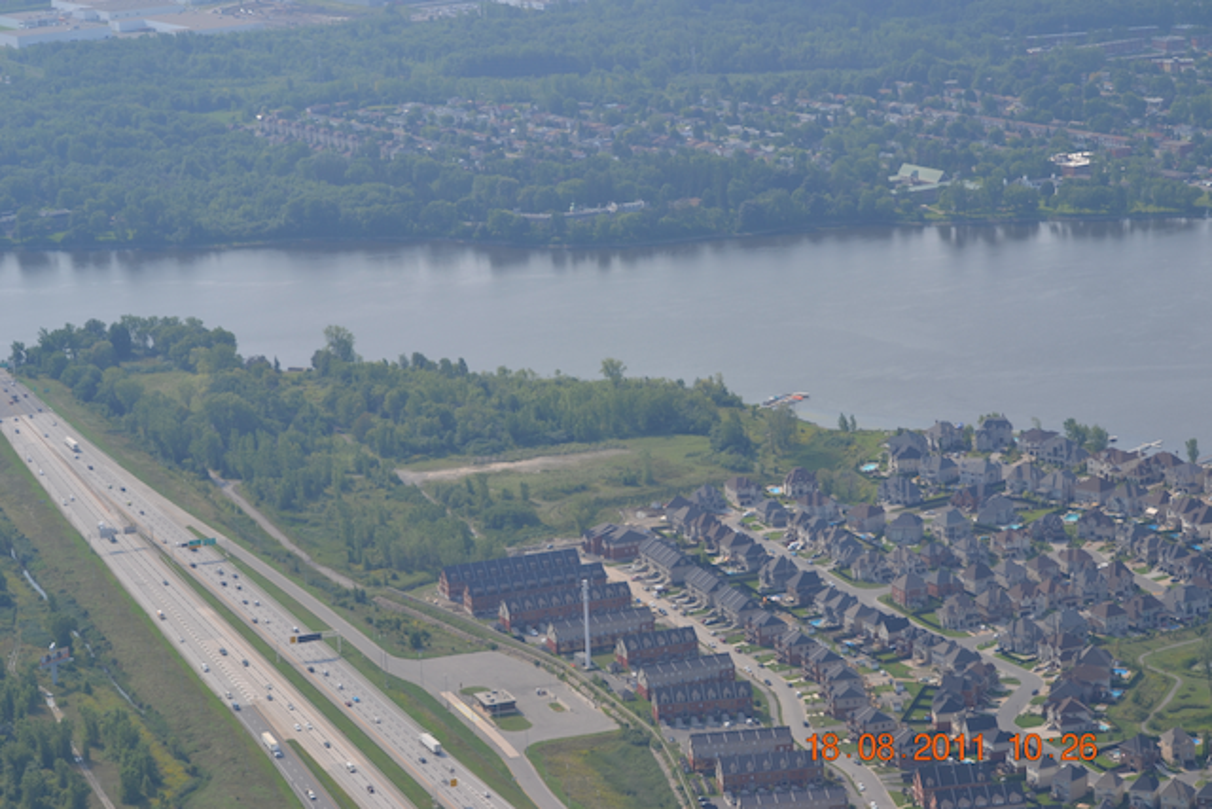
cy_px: 404
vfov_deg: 13.4
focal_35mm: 102
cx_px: 606
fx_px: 3435
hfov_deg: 20.0
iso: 100
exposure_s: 1/250
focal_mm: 68
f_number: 8
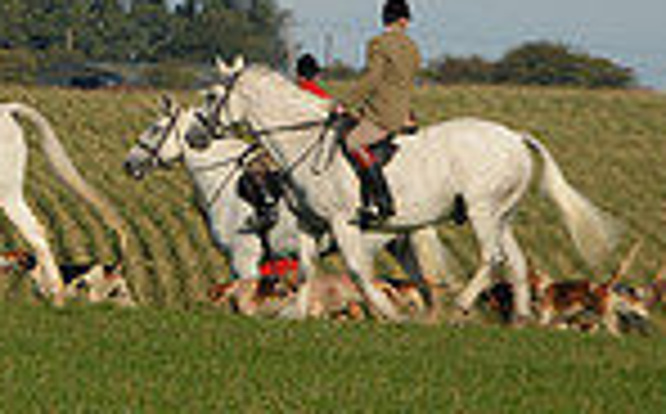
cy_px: -122
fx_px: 14499
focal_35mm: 800
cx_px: -590
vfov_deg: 1.6
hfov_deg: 2.6
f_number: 5
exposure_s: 1/1250
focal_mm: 200
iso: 200
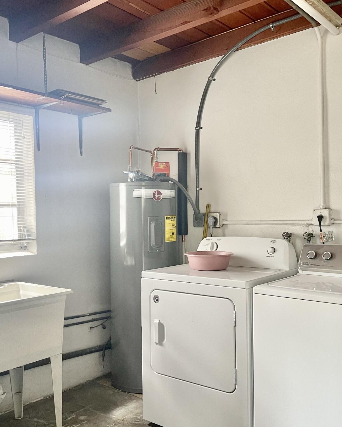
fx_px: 430
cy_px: 214
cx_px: 188
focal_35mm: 34
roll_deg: +1.5
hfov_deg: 43.3
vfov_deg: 52.8
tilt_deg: -1.1
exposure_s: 1/60
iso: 125
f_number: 1.6
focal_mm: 5.1
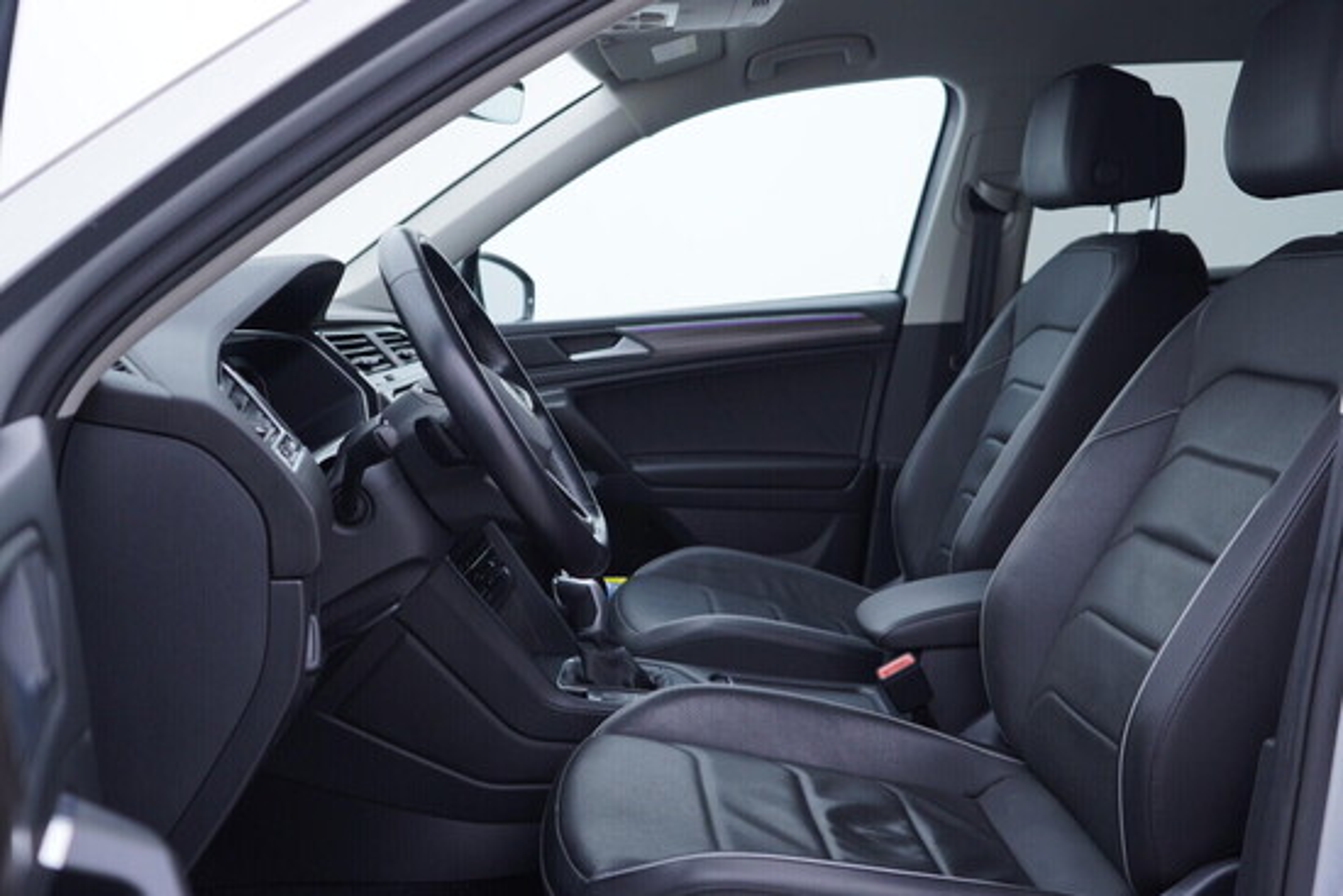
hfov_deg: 53.1
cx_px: 672
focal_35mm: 36
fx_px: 1343
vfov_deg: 36.9
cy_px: 448
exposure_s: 1/50
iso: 125
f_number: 3.2
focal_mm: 24
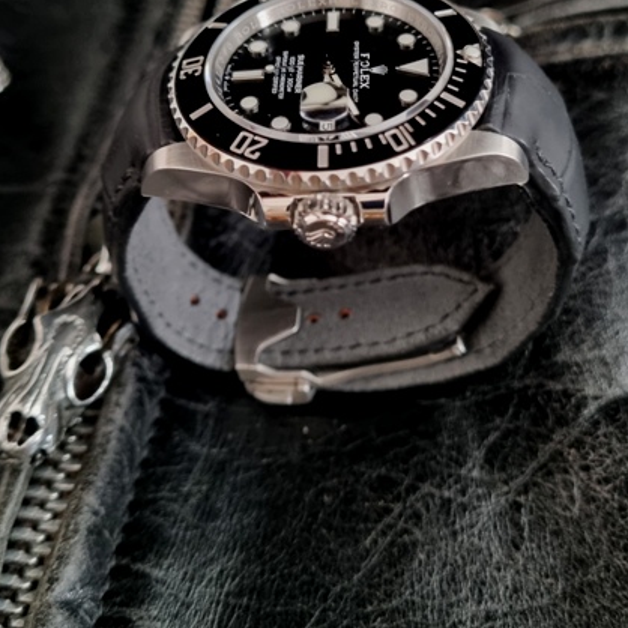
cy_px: 213
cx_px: 335
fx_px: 903
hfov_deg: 38.3
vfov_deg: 38.0
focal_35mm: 44
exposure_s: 1/25
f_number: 1.8
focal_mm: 5.4
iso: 640
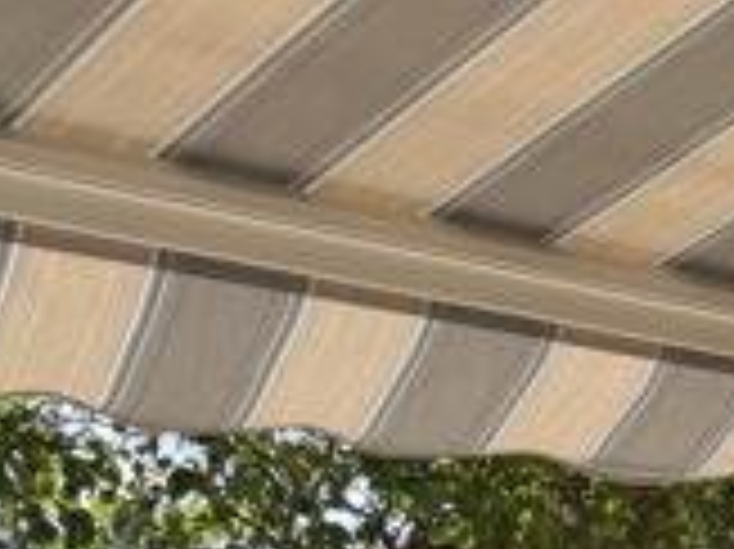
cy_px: 1274
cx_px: 1225
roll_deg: +0.7
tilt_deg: -9.1
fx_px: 2500
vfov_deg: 10.8
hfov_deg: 15.0
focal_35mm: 118
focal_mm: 6.76
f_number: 1.78
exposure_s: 1/3759
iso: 80
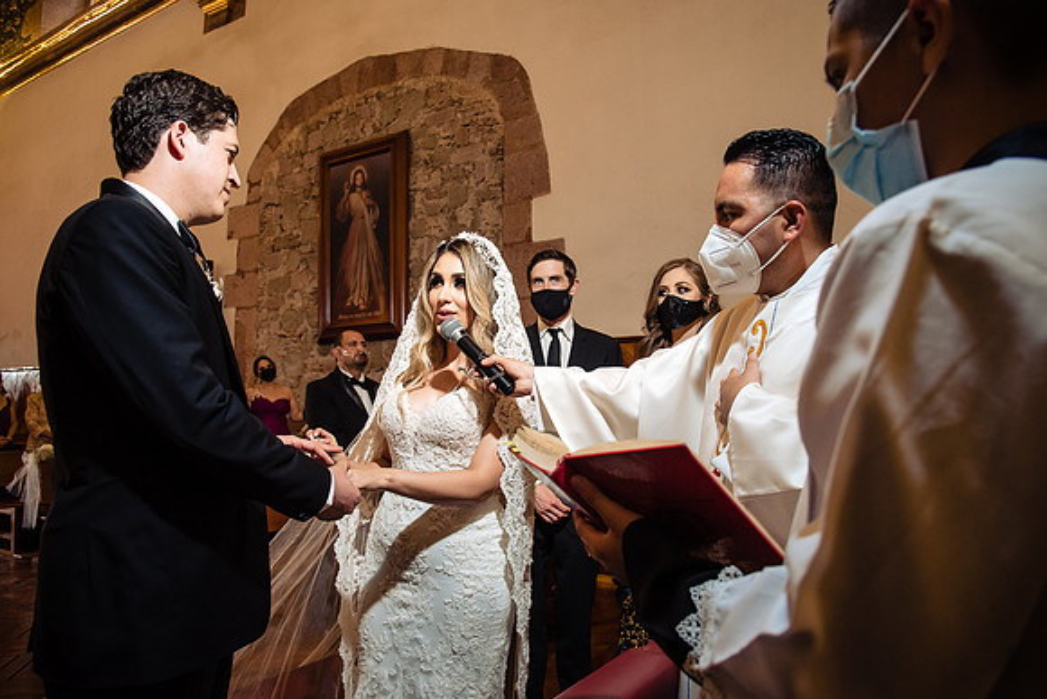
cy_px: 350
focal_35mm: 24
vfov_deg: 52.3
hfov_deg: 72.7
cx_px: 524
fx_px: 711
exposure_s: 1/80
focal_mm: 24
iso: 2000
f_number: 5.6
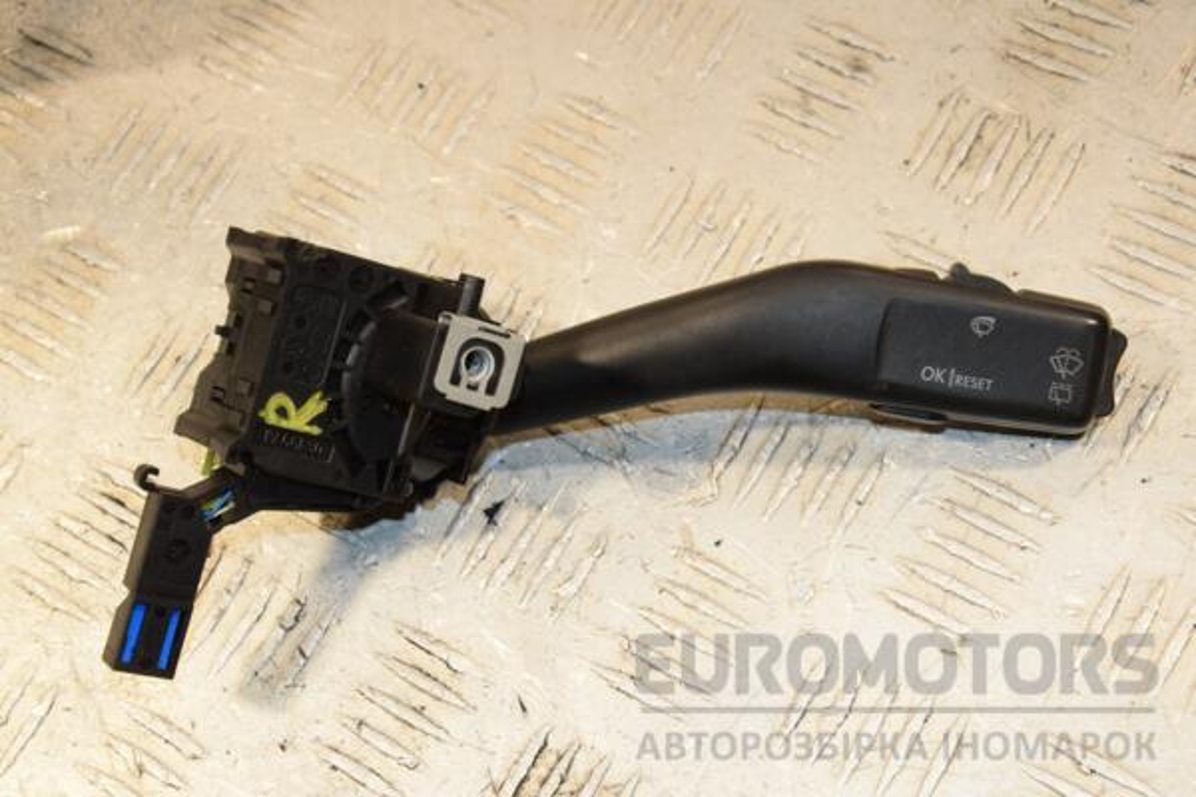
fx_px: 2392
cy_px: 398
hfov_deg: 28.1
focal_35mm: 72
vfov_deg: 18.9
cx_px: 598
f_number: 8
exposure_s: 1/200
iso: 800
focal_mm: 48
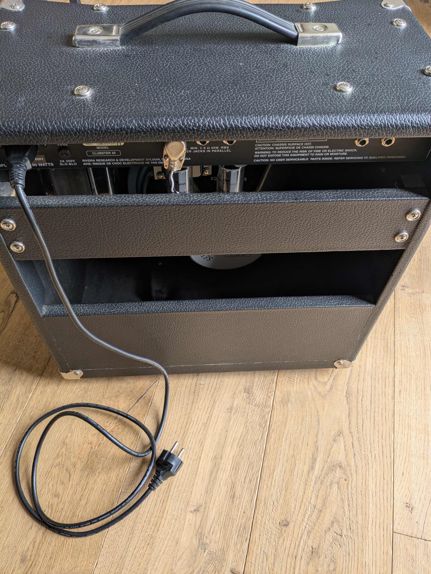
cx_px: 216
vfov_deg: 65.3
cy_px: 287
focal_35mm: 27
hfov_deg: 51.4
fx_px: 448
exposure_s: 1/99.9
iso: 65
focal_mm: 4.38
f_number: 1.73
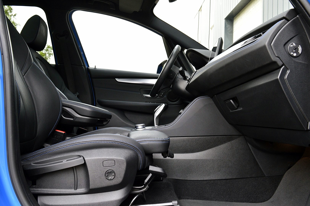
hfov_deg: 57.3
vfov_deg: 39.9
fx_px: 284
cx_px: 155
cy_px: 103
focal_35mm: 33
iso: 500
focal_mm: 22
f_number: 8
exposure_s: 1/60
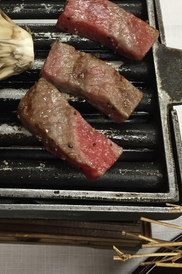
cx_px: 35
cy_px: 88
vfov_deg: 39.8
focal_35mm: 49
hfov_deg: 26.9
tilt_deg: -60.6
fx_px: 372
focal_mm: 4.15
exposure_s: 1/30
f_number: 2.2
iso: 64
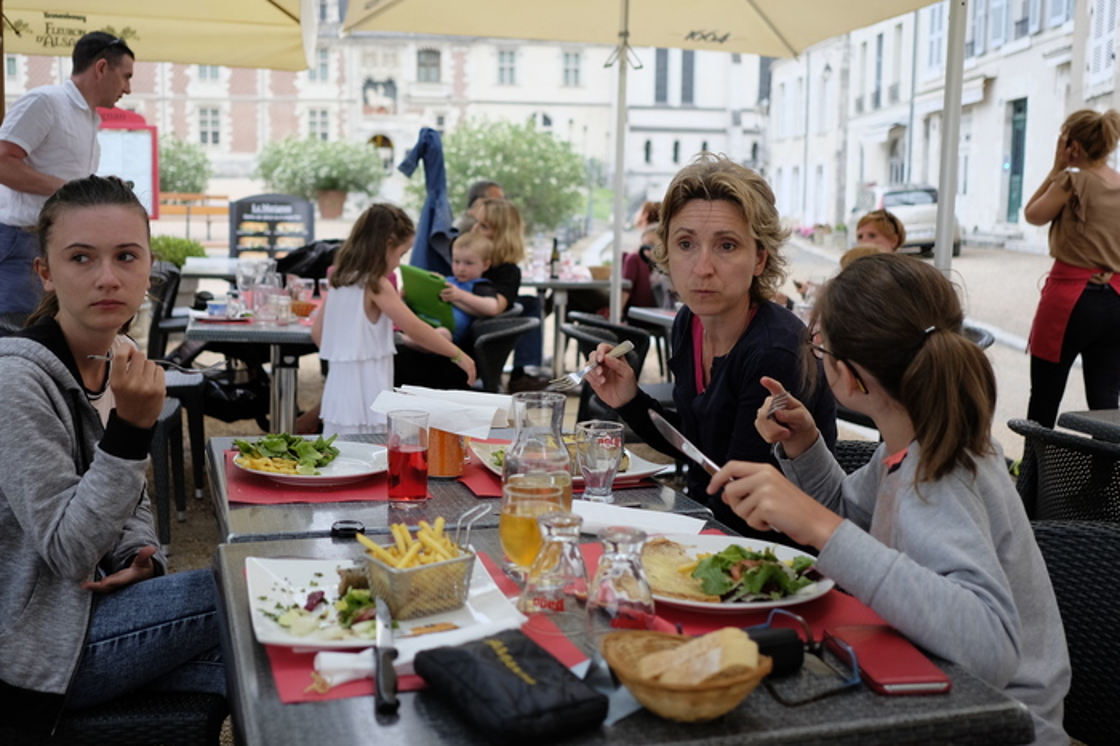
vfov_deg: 33.3
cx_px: 520
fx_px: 1244
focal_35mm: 40
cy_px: 340
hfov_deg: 48.4
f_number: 2
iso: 400
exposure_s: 1/220
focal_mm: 23
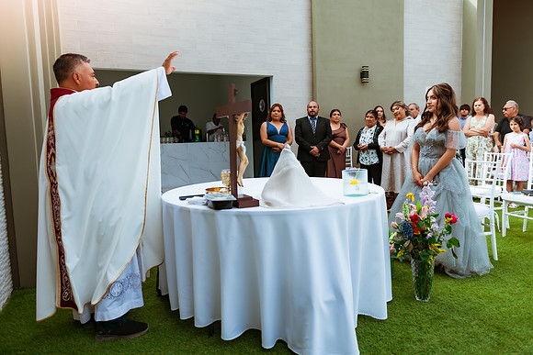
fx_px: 370
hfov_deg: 71.5
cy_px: 173
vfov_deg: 51.4
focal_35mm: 25
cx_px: 277
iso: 100
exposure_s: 1/1250
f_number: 2.8
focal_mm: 24
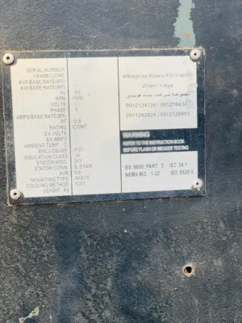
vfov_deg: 36.8
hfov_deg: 28.0
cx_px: 121
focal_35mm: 52
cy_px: 162
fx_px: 485
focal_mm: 6
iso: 50
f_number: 2.4
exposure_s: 1/122
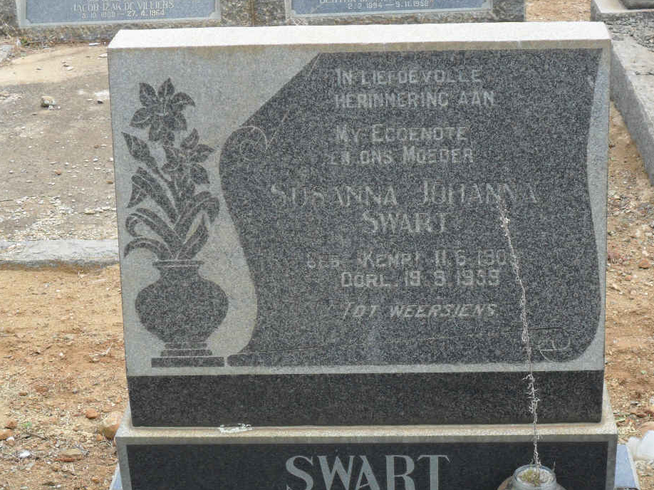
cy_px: 277
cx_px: 363
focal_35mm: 68
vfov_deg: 21.6
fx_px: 1284
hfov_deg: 28.5
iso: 100
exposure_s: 1/90
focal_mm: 9.3
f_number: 5
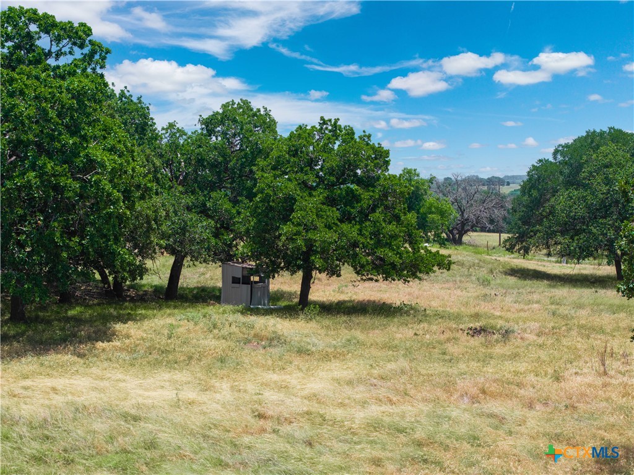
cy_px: 238
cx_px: 317
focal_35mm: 70
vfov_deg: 21.0
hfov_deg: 27.8
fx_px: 1282
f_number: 2.8
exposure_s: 1/1250
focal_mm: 19.35
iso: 130
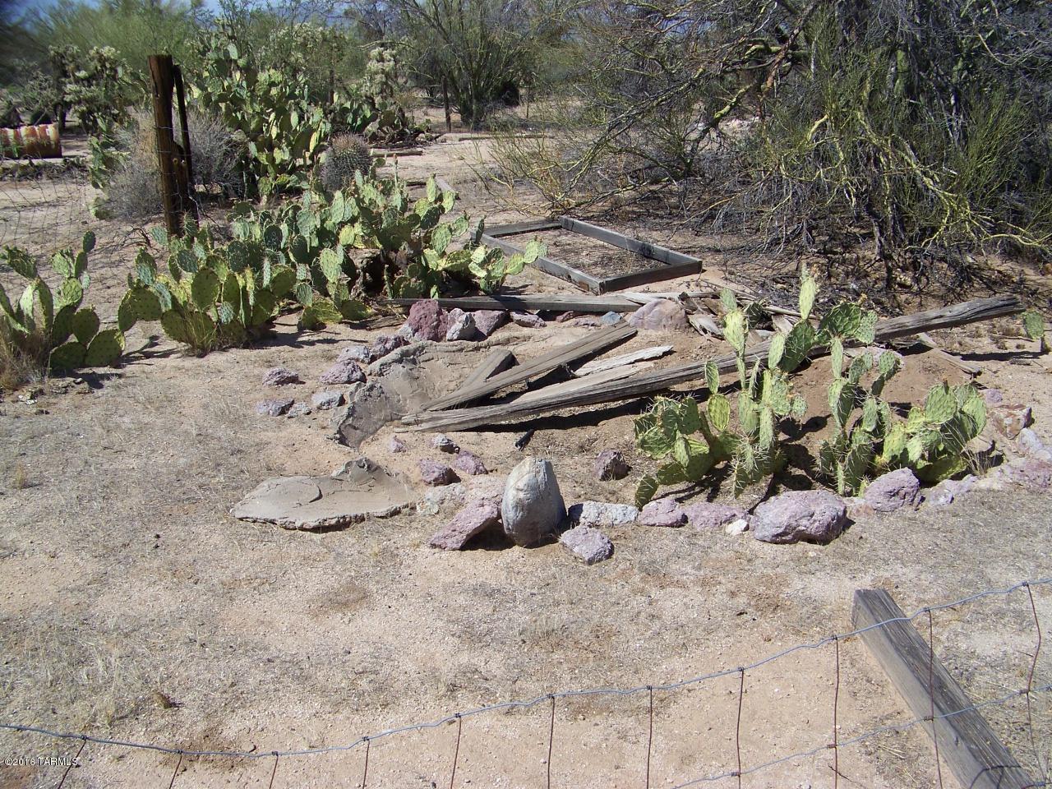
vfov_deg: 39.7
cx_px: 526
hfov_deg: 51.4
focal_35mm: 36
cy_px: 394
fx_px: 1094
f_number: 4
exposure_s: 1/640
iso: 64
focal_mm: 5.85
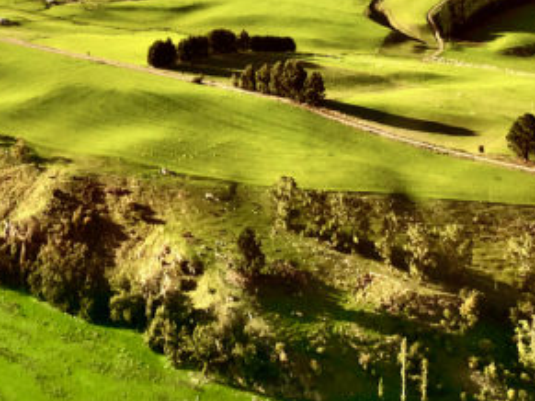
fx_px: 1143
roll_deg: +2.2
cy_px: -109
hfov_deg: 24.7
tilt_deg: -5.5
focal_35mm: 74
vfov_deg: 18.6
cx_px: -42
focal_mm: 4
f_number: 1.8
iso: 20
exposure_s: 1/1171
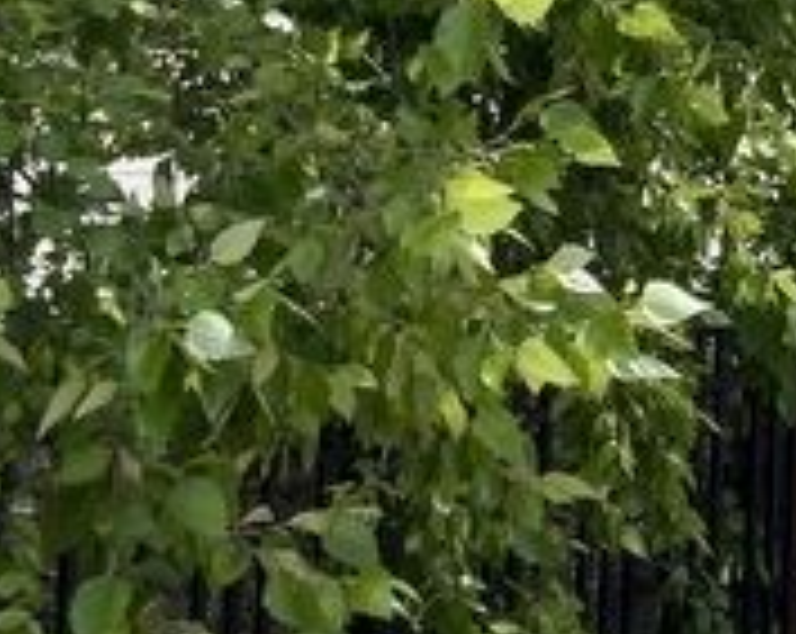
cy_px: 85
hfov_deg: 14.2
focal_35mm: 115
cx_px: 1552
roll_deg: +0.6
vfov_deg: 13.3
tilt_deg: -5.3
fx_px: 2705
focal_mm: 4.2
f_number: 1.6
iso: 32
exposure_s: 1/2882
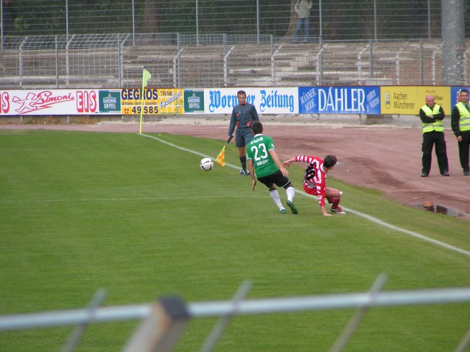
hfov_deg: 5.2
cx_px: 235
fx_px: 5159
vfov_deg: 3.9
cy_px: 176
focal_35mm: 380
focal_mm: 58
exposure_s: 1/500
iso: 50
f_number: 3.5
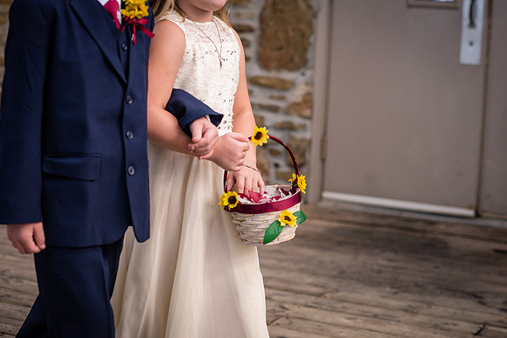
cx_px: 254
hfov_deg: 23.9
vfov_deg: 16.1
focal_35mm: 85
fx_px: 1197
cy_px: 169
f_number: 3.2
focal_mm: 85
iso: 400
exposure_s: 1/400
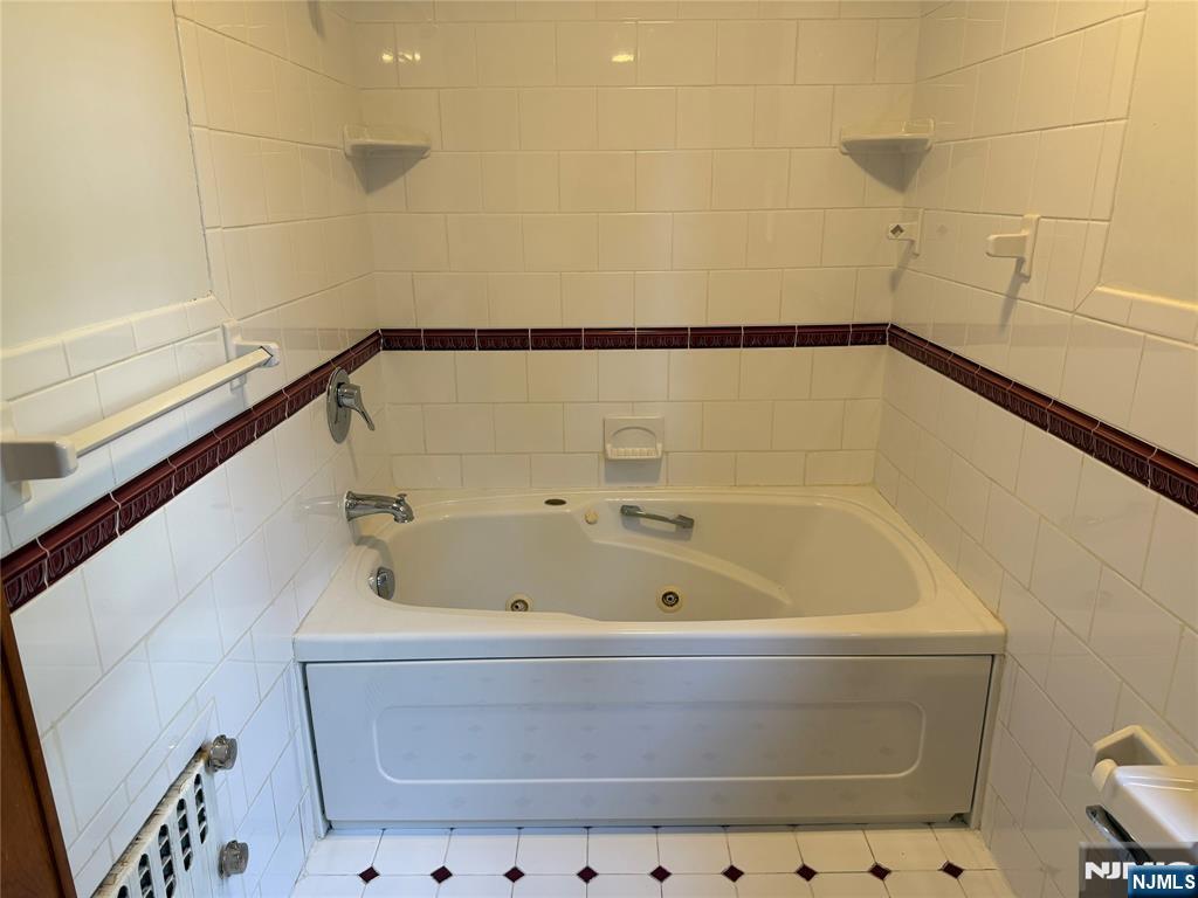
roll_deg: +0.4
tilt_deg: -16.8
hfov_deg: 71.6
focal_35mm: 24
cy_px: 449
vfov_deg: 56.8
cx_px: 599
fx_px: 831
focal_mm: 6.76
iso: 160
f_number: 1.78
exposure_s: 1/60
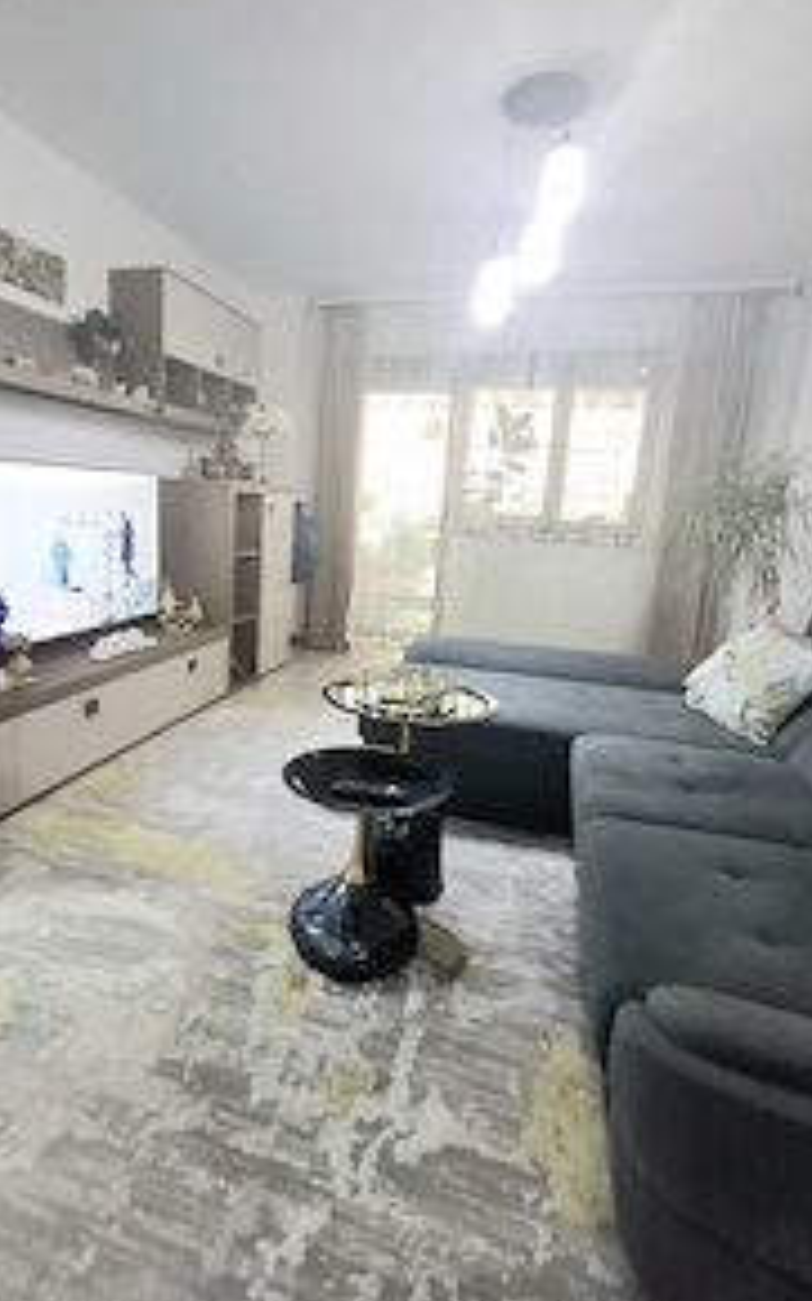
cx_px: 310
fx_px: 673
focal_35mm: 19
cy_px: 655
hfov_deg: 61.4
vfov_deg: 88.0
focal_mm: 1.74
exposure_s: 1/25
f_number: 2.2
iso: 160
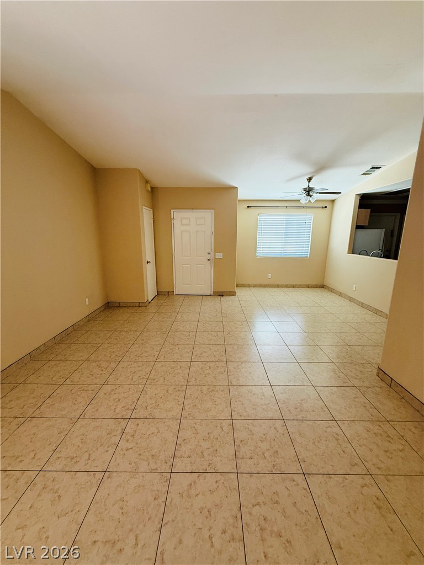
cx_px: 212
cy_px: 282
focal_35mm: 14
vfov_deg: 102.1
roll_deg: -0.5
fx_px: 229
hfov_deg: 85.7
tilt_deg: -9.6
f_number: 2.2
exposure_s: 1/67
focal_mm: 2.22
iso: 320
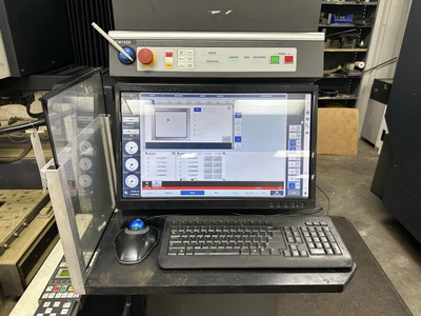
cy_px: 158
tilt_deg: -21.8
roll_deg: +0.2
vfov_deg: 56.8
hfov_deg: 71.6
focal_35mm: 24
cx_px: 210
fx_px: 292
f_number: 1.78
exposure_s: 1/120
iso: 160
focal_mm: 6.86
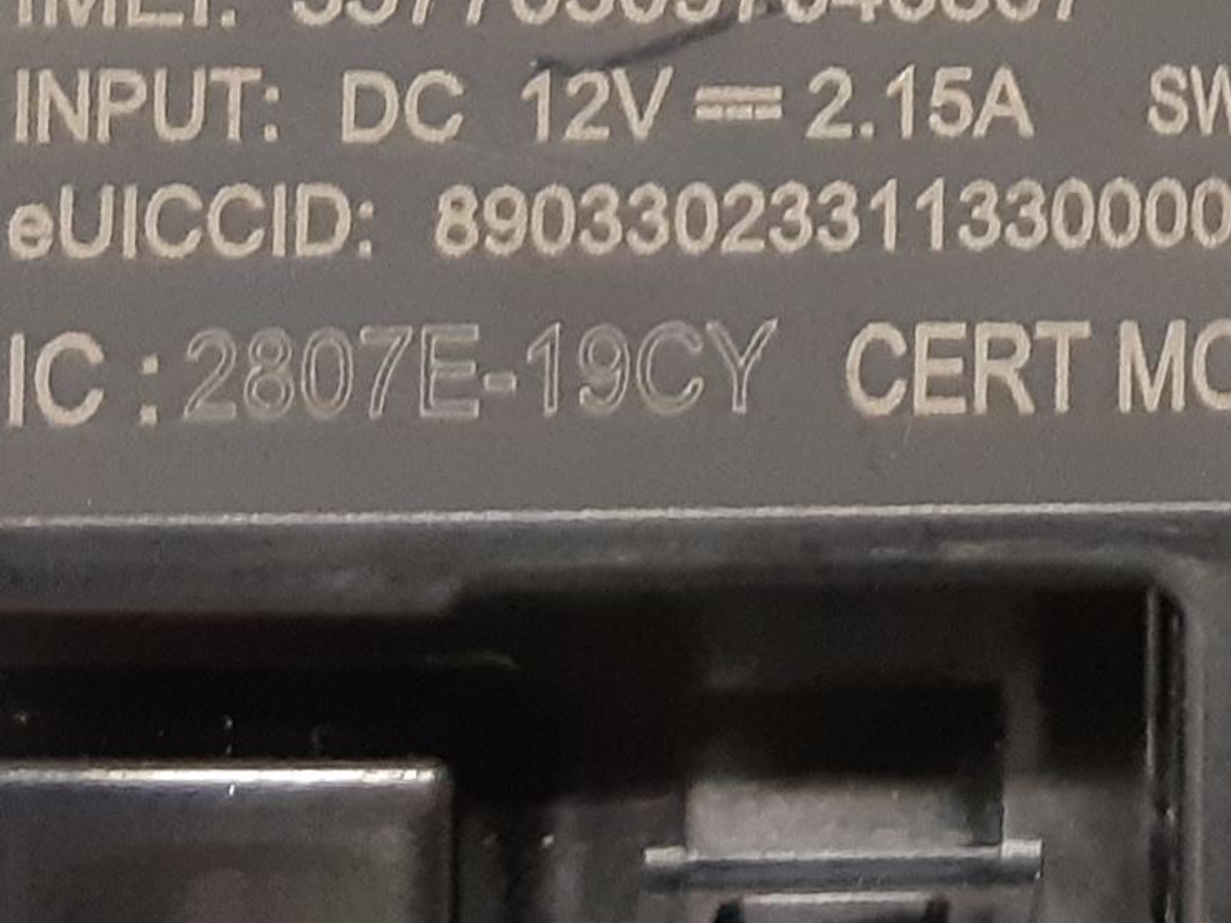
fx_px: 2560
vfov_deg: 18.8
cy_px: -326
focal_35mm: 72
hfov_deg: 24.1
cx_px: 1544
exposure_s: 1/25
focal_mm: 3.93
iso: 400
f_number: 1.7
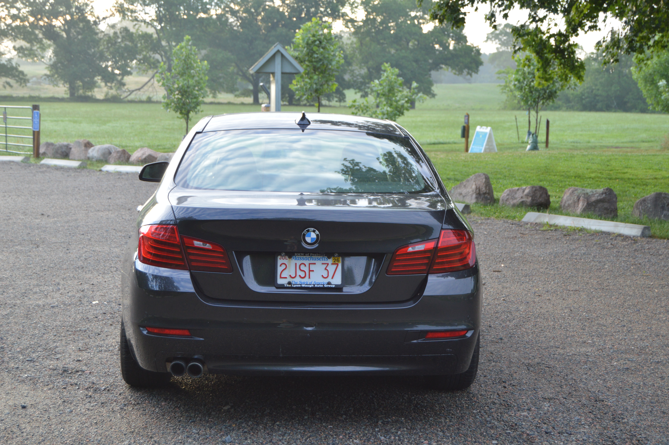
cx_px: 334
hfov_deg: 33.4
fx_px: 1114
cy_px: 222
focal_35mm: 60
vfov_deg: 22.6
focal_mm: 40
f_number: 5.6
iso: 360
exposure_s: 1/125
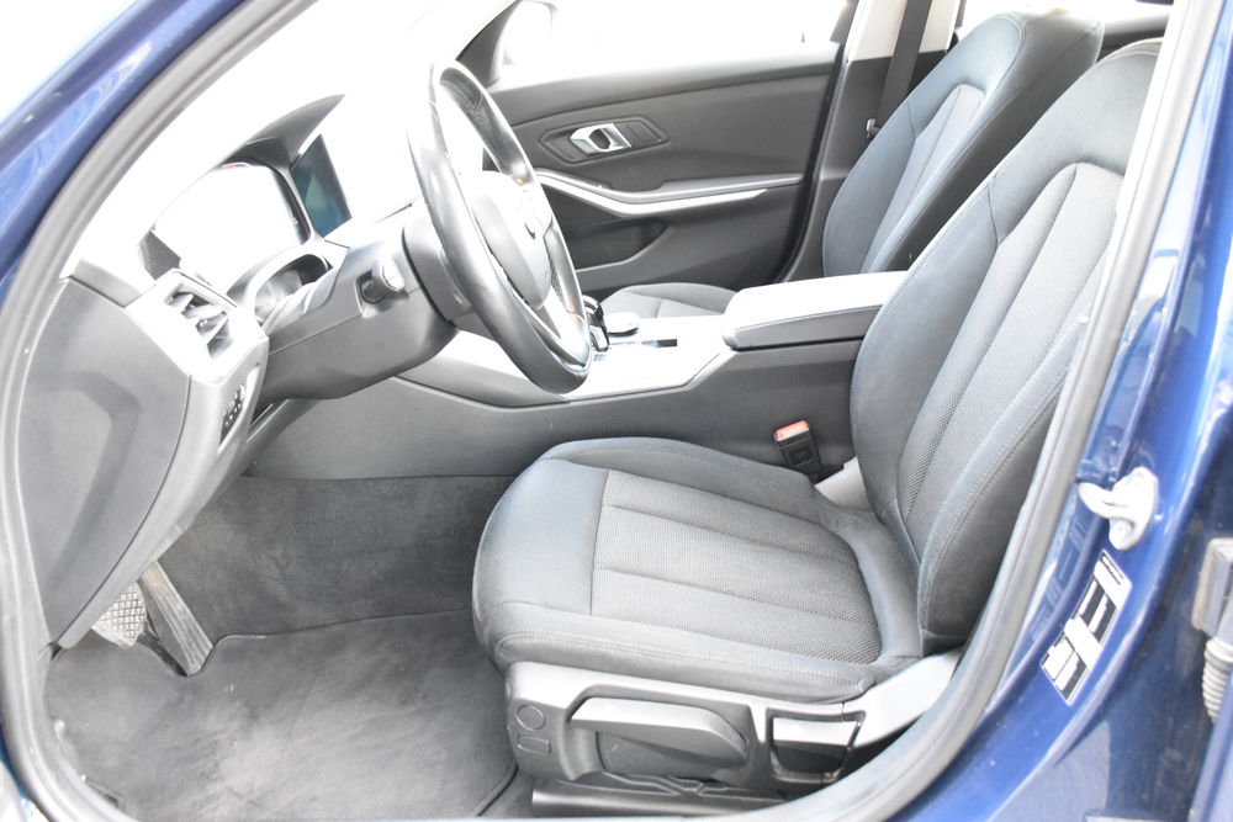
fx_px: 1028
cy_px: 411
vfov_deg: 43.6
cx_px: 616
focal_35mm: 30
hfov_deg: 61.9
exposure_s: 1/60
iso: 4500
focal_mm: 20
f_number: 5
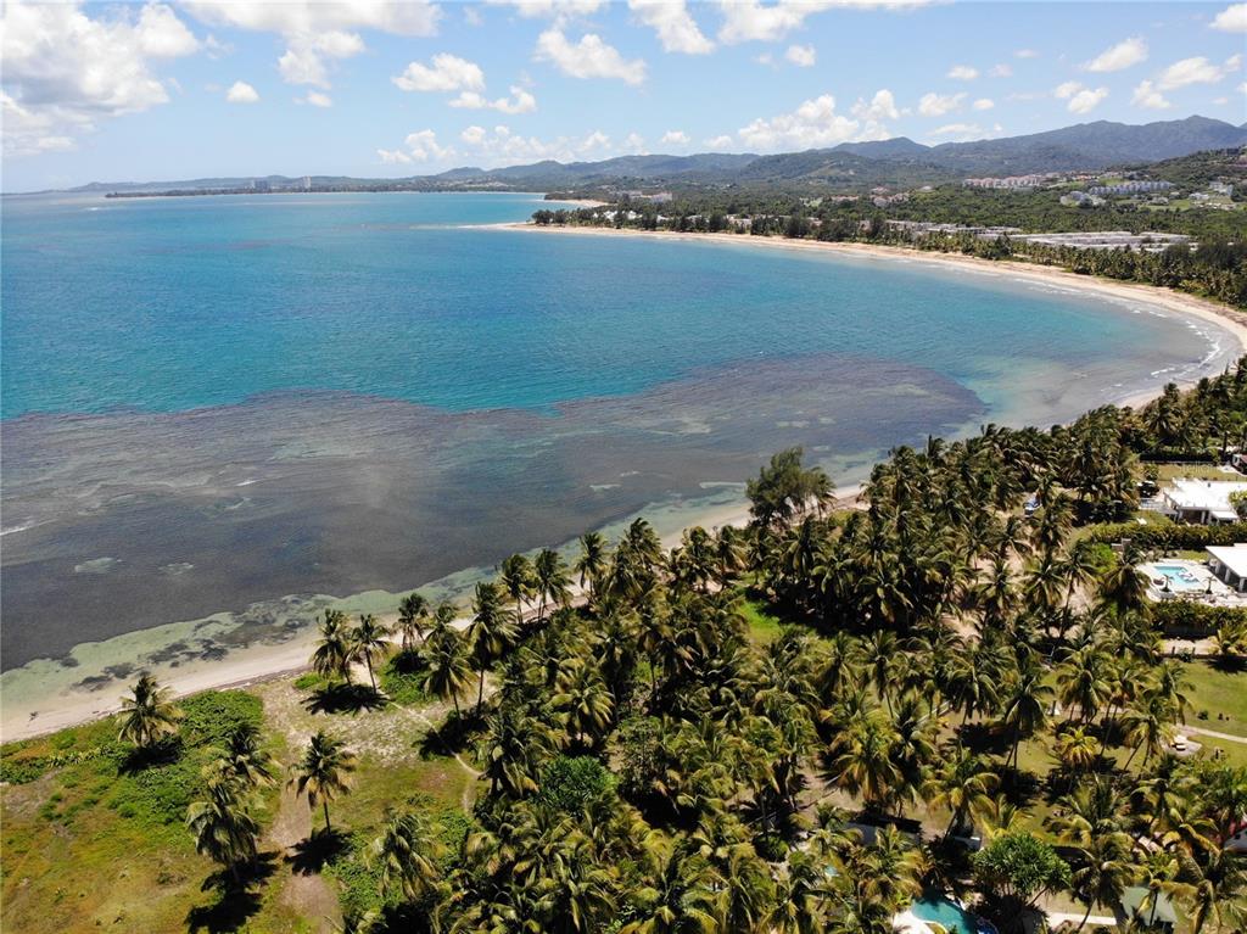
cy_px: 467
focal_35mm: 24
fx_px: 864
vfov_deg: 56.8
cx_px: 624
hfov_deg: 71.6
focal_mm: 4.5
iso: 100
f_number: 2.8
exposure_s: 1/899
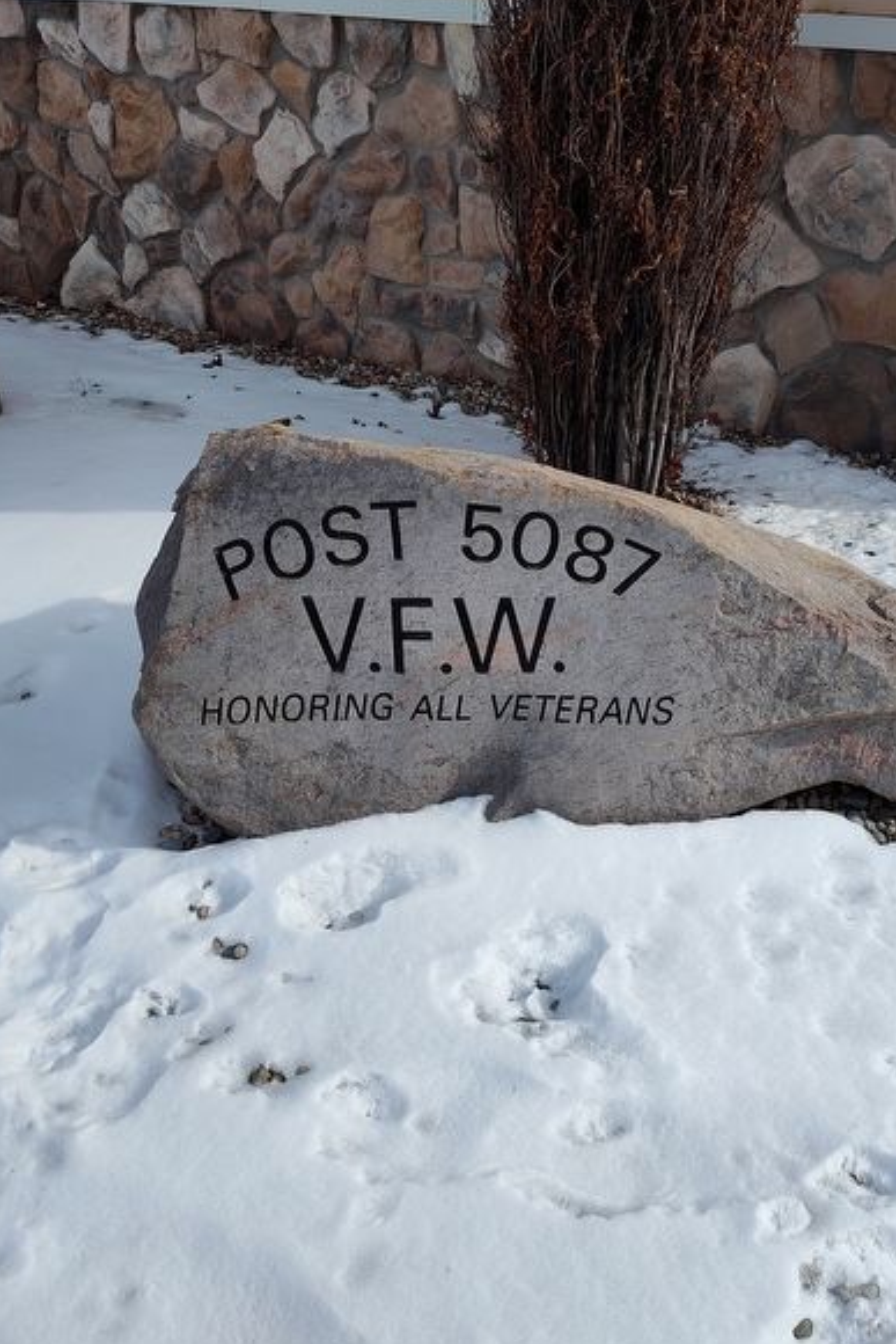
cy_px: 681
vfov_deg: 57.2
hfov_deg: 39.8
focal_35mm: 33
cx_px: 533
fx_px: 1231
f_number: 1.8
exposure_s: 1/1800
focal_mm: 5.56
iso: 100
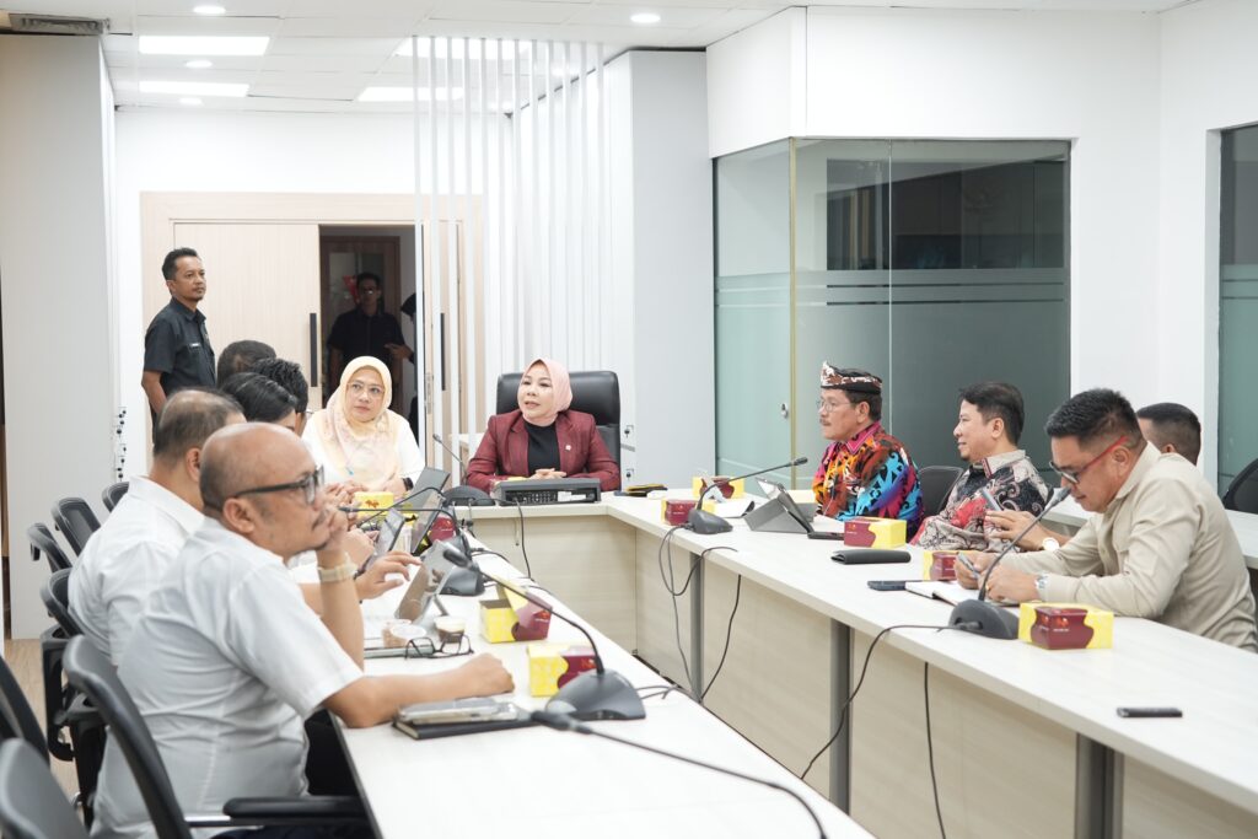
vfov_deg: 25.5
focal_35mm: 53
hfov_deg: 37.5
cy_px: 420
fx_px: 1852
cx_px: 629
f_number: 5
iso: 1250
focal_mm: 53
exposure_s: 1/100
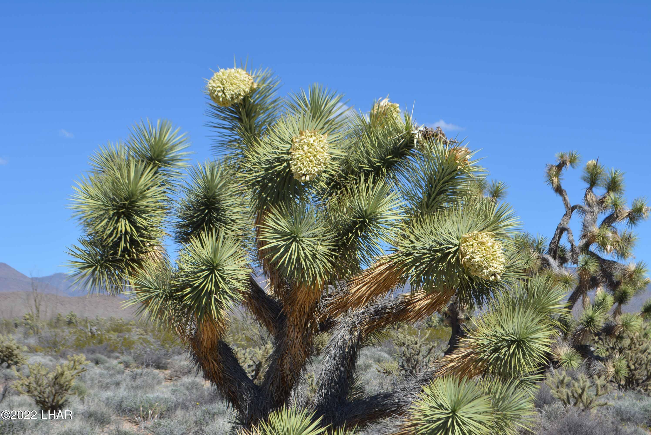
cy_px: 218
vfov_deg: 22.7
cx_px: 326
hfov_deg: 33.4
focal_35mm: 60
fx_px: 1086
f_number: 9
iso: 100
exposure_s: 1/320
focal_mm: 40
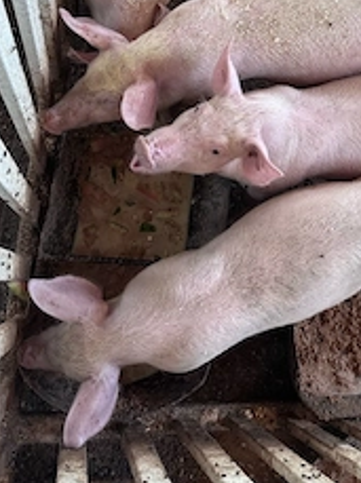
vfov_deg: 42.6
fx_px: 586
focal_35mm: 42
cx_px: 260
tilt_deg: -65.0
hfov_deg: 33.7
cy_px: 89
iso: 200
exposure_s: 1/121
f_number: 1.78
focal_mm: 6.86
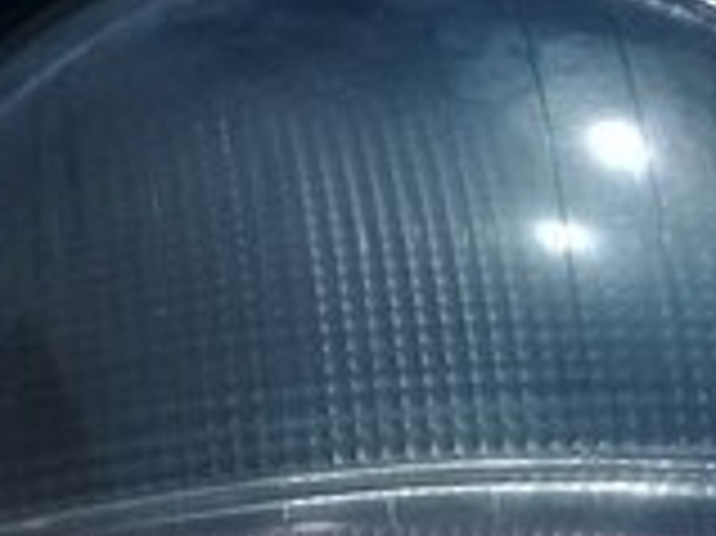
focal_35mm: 129
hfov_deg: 15.1
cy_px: 890
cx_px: 68
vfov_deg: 10.9
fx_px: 2666
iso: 64
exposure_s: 1/7299
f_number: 2.2
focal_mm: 3.3
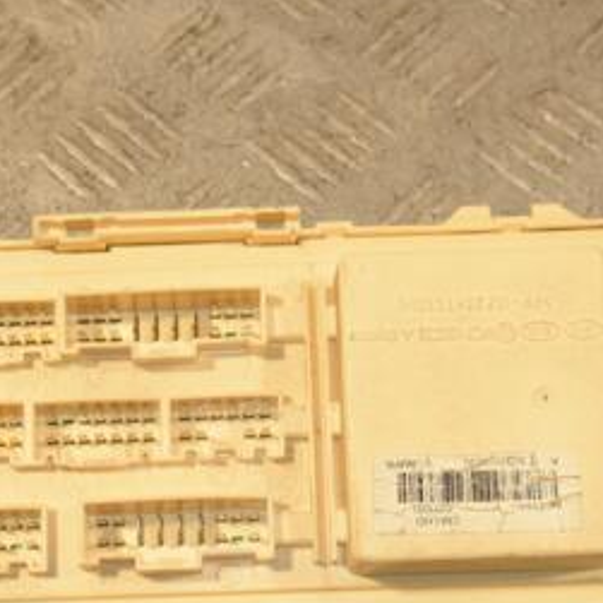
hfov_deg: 15.0
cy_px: 341
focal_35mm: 116
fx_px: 2286
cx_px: 250
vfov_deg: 15.0
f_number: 7.1
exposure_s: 1/200
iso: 800
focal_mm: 38
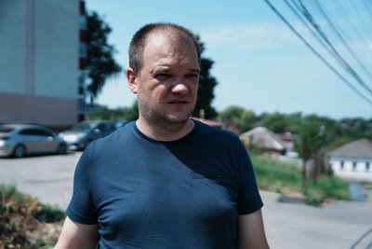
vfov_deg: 34.2
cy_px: 124
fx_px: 403
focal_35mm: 39
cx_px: 186
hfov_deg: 49.5
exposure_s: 1/6400
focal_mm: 39
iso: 200
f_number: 2.8
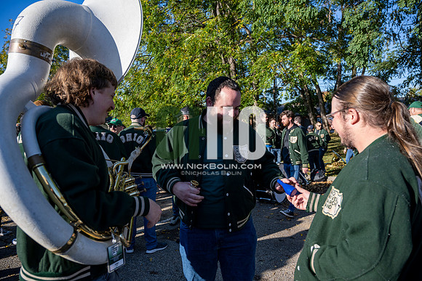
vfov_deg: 52.2
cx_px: 211
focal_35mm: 24
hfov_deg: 72.6
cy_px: 140
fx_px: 287
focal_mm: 24.5
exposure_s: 1/500
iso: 125
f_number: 4
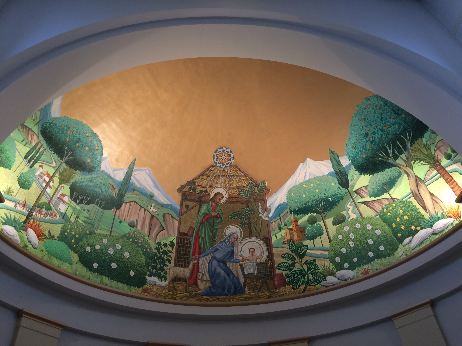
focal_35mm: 29
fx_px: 387
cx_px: 231
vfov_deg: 48.2
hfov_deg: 61.7
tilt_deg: +43.9
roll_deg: +6.4
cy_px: 173
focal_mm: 4.15
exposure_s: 1/33
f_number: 2.2
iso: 64
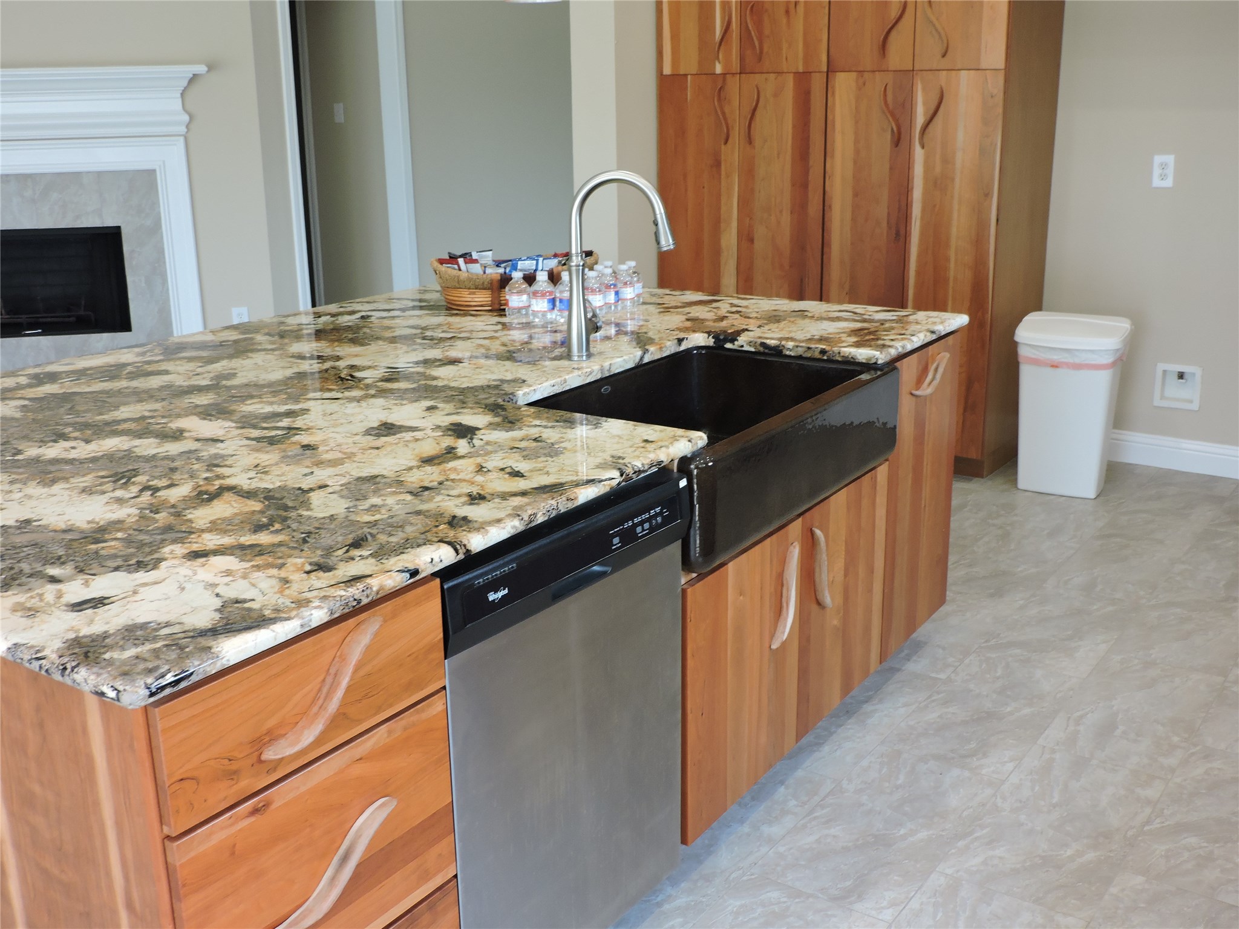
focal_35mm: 35
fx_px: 1253
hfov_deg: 52.6
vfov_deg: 40.7
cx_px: 620
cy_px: 464
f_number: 3.3
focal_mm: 6.2
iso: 200
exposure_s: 1/50
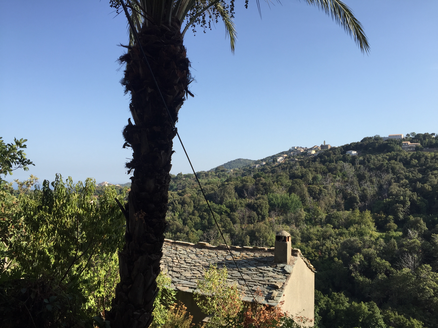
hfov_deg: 61.7
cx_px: 219
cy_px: 164
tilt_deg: +3.4
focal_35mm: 29
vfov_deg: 48.2
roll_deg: -1.6
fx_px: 367
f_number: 2.2
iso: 32
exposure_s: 1/1099
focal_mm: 4.15
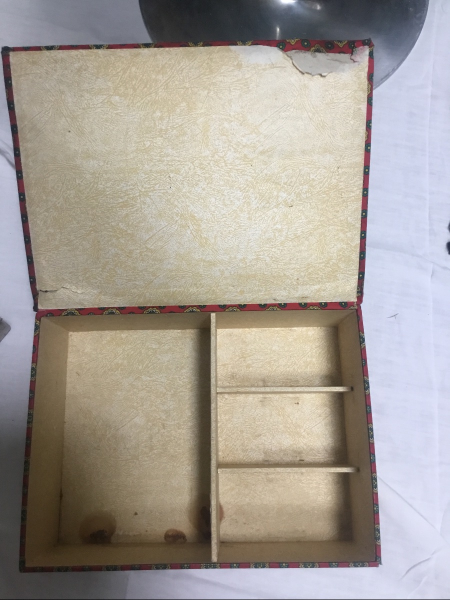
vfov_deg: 58.4
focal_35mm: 31
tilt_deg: -77.6
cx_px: 225
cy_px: 300
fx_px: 537
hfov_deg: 45.4
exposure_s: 1/33
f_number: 2.4
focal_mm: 3.3
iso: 125
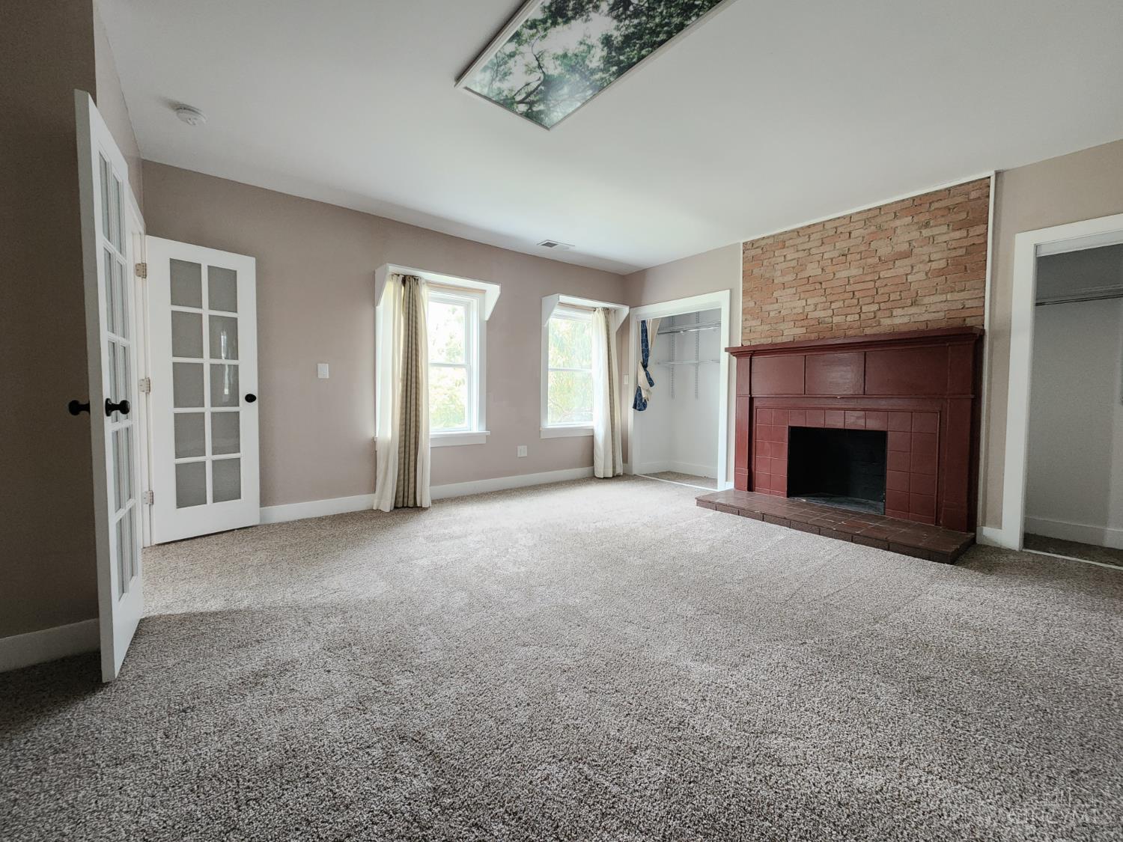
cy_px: 421
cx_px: 562
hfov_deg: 106.2
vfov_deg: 89.9
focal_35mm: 13
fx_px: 422
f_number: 2.2
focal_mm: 2.2
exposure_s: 1/30
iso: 320
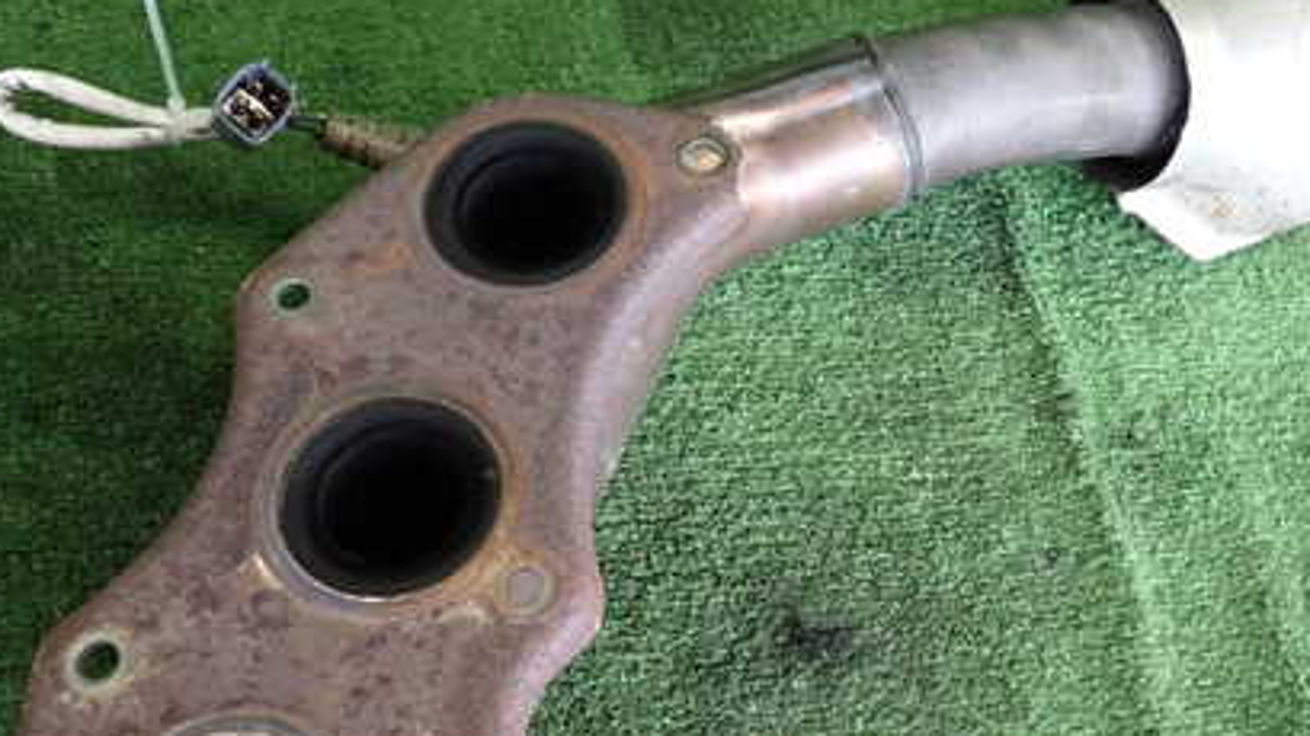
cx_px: 788
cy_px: 426
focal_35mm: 48
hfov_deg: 42.7
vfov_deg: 24.9
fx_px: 1667
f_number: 2.3
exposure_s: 1/125
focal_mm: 5.4
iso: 1000
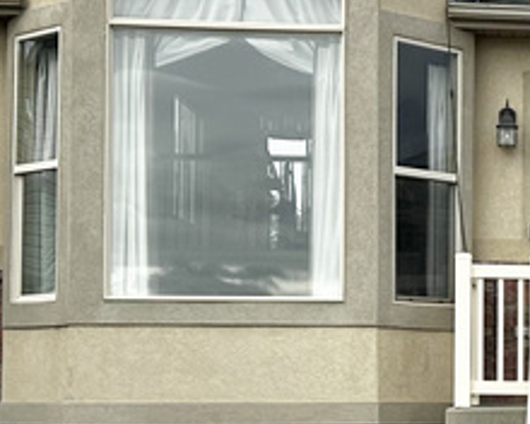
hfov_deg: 16.5
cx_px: 716
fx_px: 1710
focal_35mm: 109
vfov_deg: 14.1
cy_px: 323
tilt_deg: +2.1
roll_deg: -0.3
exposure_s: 1/3472
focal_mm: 6.86
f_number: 1.78
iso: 80
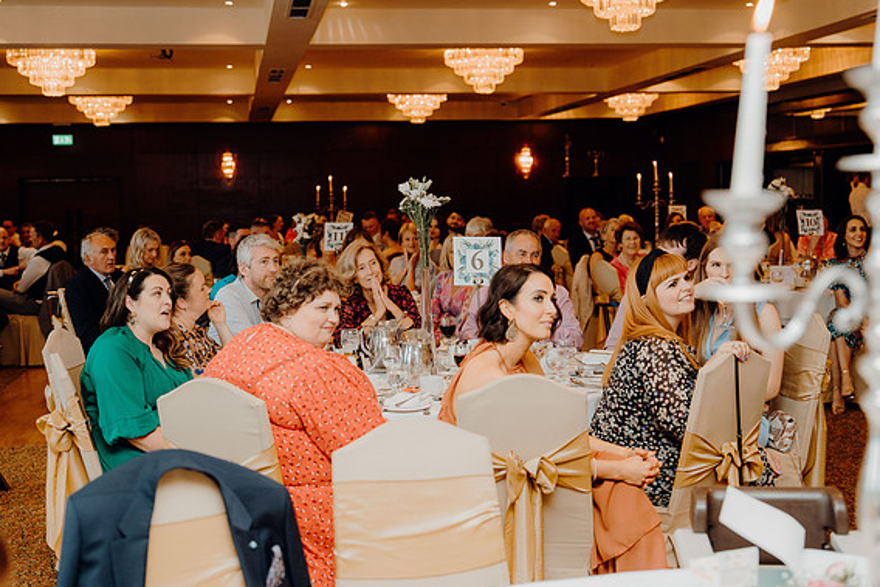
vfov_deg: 28.1
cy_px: 289
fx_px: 1174
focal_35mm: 48
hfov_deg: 41.1
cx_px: 440
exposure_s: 1/200
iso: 1250
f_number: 2.8
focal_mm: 47
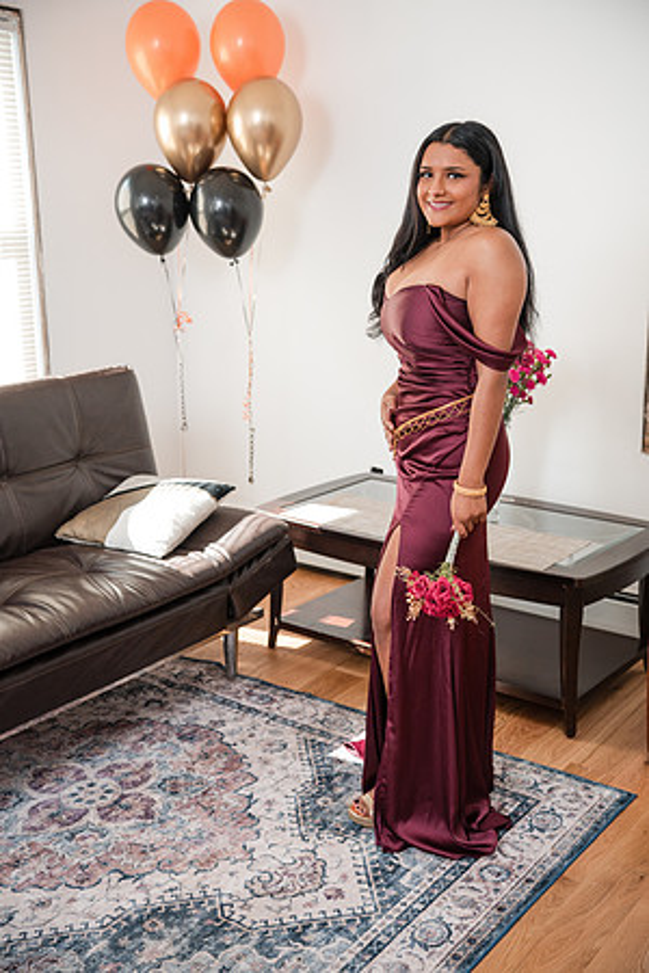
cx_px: 324
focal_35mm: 44
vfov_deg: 44.5
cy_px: 486
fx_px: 1190
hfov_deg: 30.5
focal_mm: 44
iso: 1000
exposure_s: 1/250
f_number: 3.2
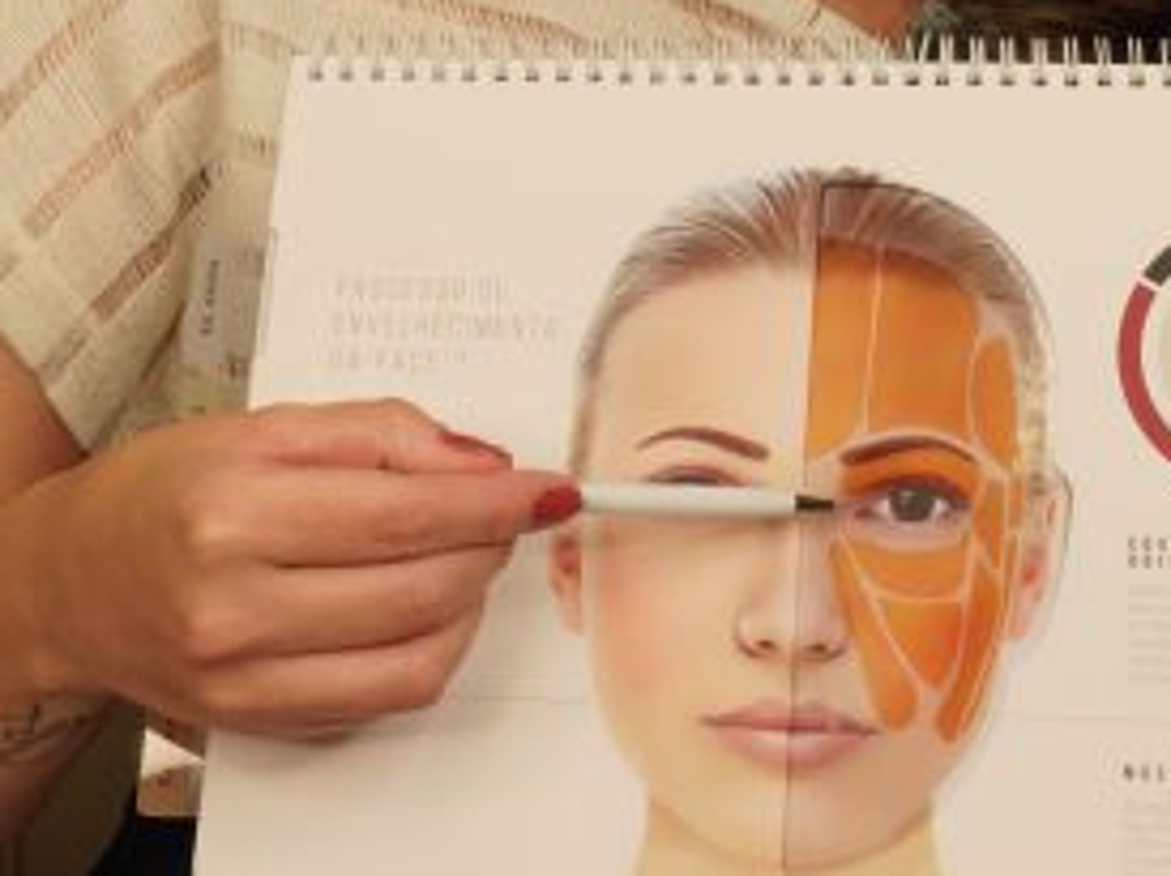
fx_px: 3970
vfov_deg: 12.5
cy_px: 6
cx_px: 628
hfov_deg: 16.8
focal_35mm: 117
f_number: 16
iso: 500
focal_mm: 27
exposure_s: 1/25
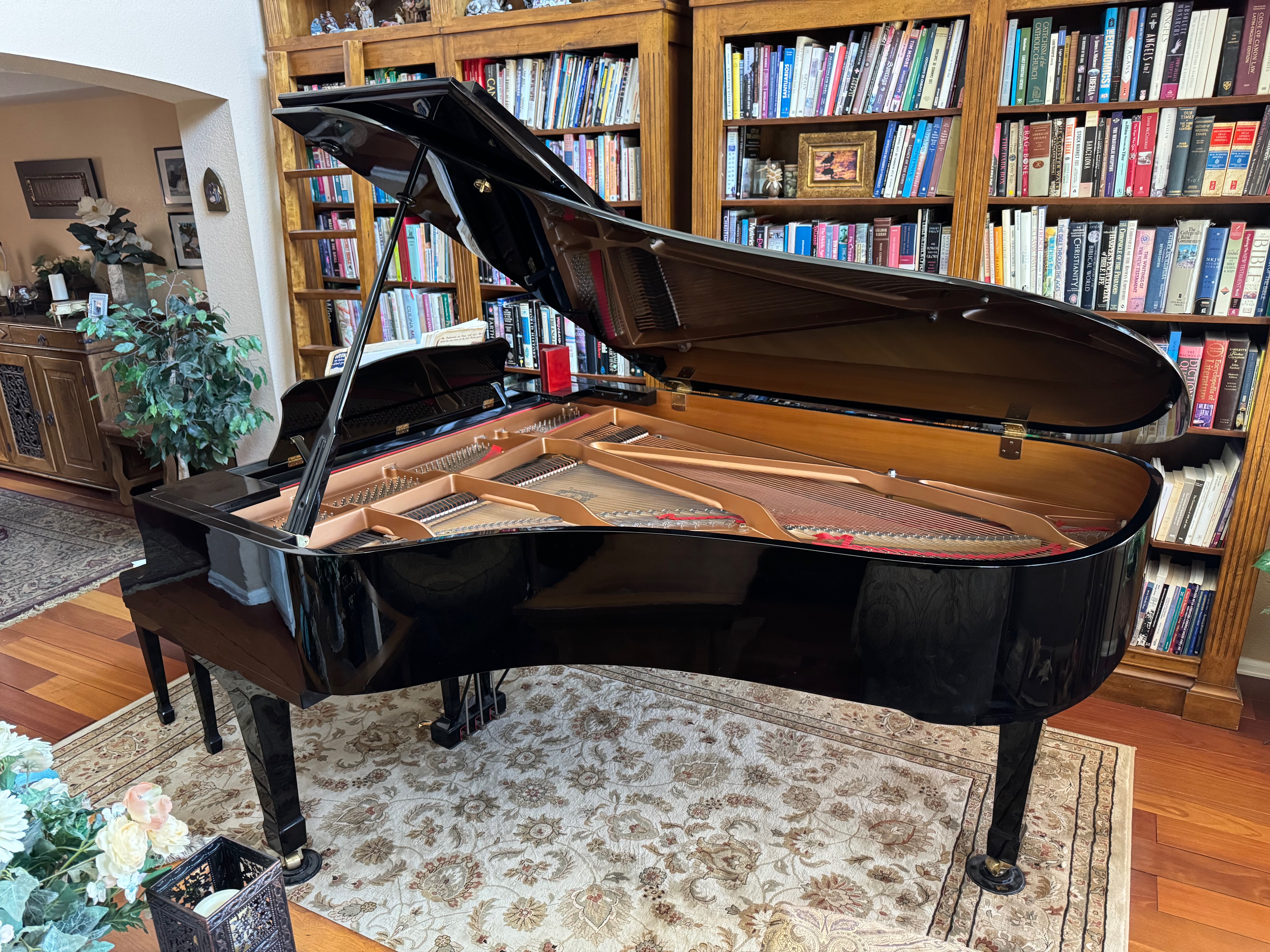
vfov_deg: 56.8
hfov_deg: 71.6
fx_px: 881
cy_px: 476
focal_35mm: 24
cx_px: 635
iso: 800
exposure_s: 1/60
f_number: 1.78
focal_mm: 6.76
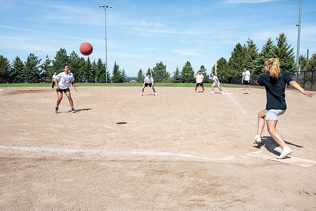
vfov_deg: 36.9
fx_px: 316
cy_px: 114
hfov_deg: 53.1
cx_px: 163
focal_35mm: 36
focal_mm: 24
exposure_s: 1/2000
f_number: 4
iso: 100
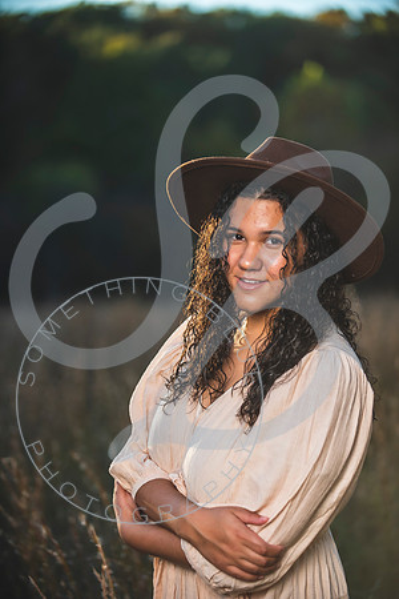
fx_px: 1696
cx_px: 200
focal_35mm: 102
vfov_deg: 20.0
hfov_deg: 13.4
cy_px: 300
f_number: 2.8
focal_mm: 102
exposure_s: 1/1250
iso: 200
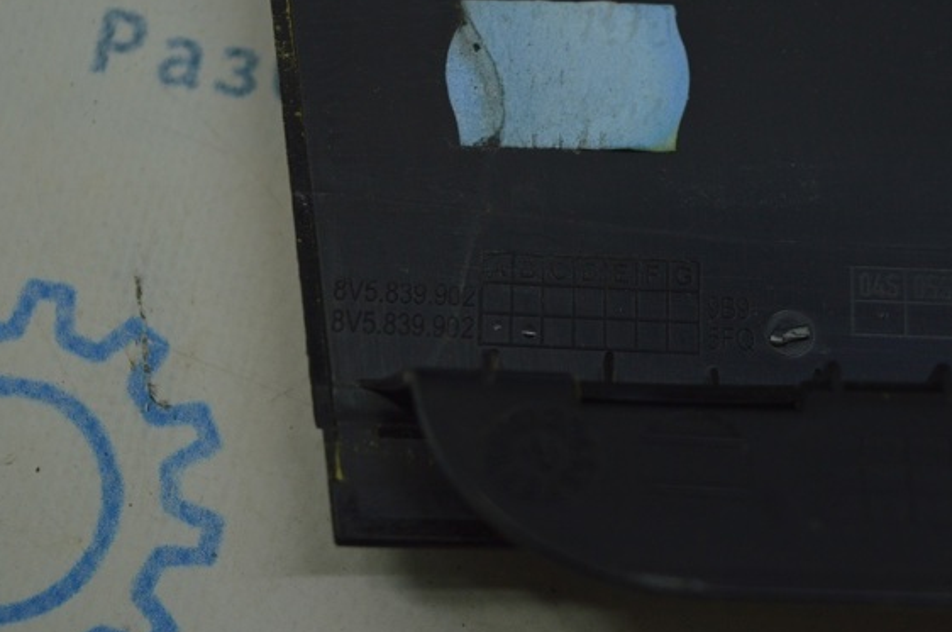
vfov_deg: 16.6
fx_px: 2165
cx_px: 476
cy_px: 297
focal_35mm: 82
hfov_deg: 24.8
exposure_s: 1/80
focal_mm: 48
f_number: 5.3
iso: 400
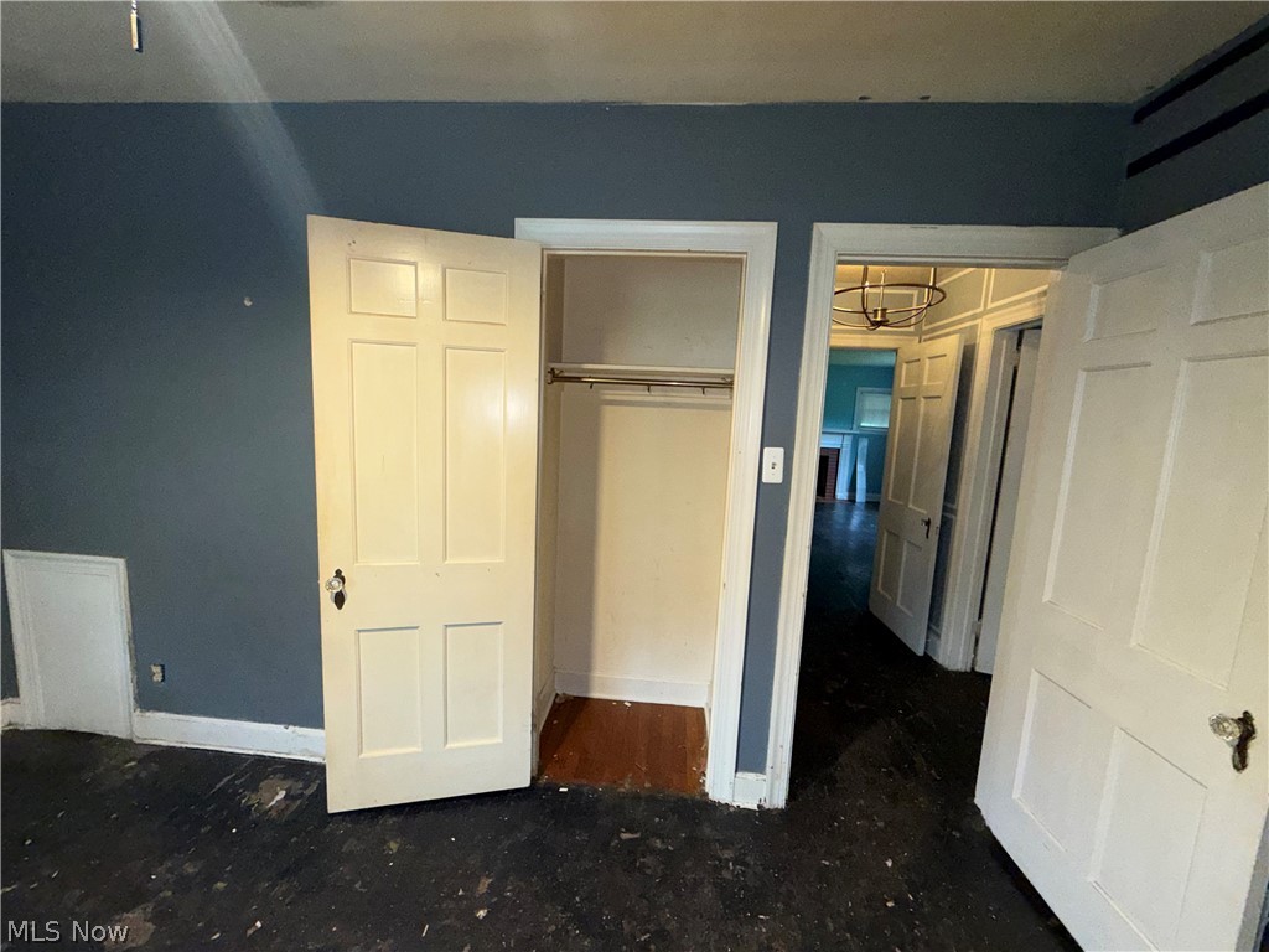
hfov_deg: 102.1
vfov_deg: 85.7
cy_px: 476
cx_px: 634
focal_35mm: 14
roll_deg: -2.7
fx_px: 513
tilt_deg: -7.6
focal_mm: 2.22
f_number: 2.2
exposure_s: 1/60
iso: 100
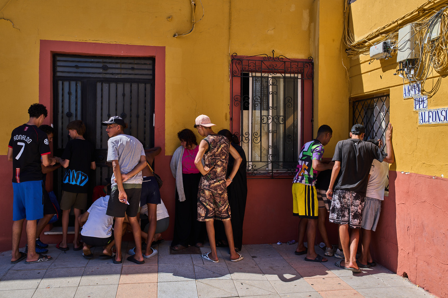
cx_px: 224
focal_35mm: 35
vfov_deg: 37.8
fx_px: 435
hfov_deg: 54.4
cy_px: 149
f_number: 6.3
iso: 100
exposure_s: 1/400
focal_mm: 35
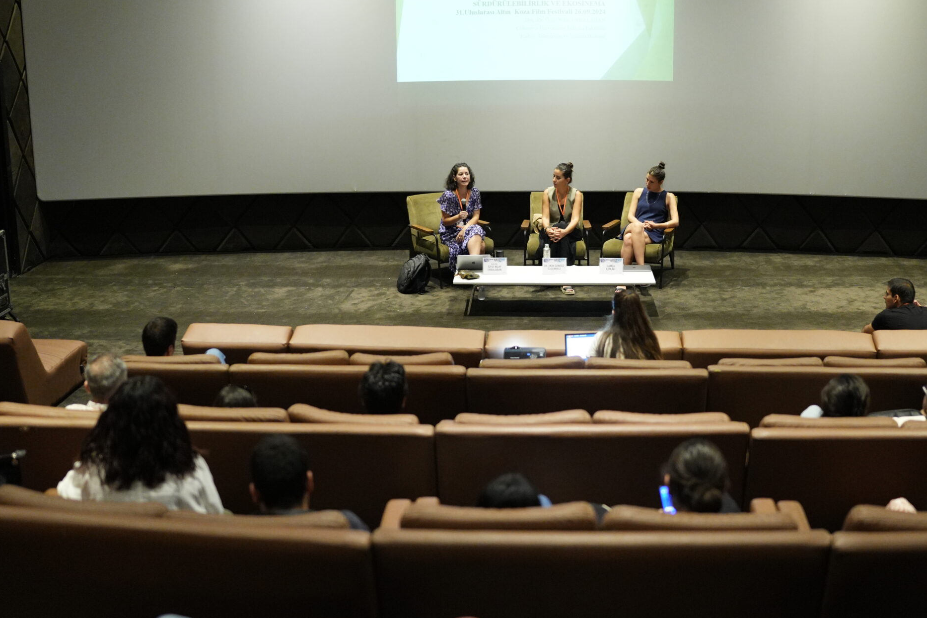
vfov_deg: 28.0
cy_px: 231
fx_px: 1236
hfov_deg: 41.0
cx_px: 543
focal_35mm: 48
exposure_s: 1/160
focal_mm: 35
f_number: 1.4
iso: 4000
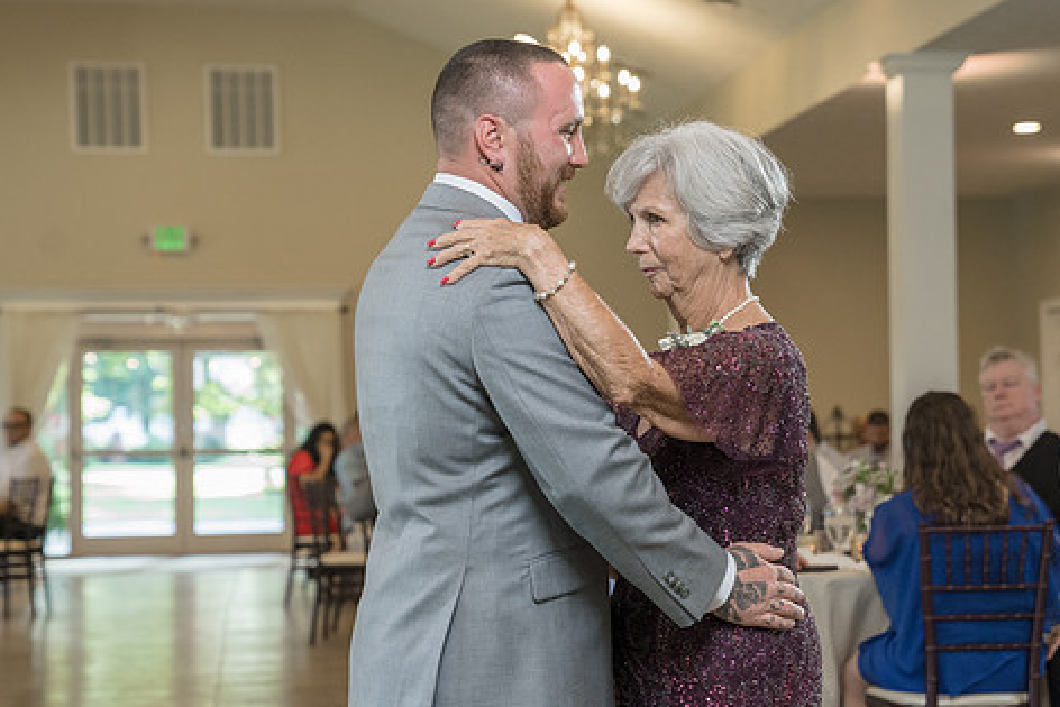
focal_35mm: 89
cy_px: 388
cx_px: 603
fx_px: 2621
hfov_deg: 22.8
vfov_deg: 15.4
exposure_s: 1/250
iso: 2000
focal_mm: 70
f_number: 4
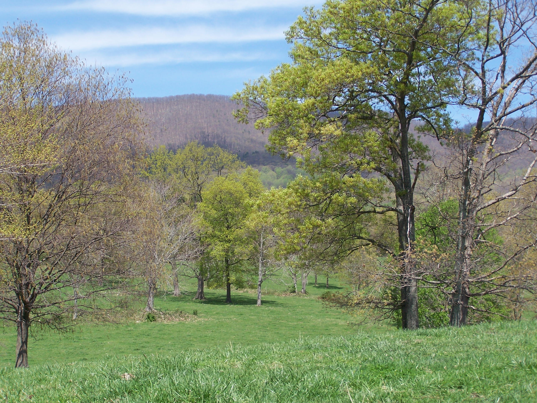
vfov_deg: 21.9
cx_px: 268
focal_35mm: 67
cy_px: 202
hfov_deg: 29.0
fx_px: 1039
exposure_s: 1/1000
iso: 80
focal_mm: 11.1
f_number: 3.2
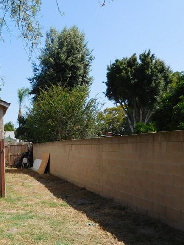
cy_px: 170
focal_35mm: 44
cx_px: -6
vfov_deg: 42.2
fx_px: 312
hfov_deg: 30.2
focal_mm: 4
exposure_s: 1/1250
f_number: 3
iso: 125
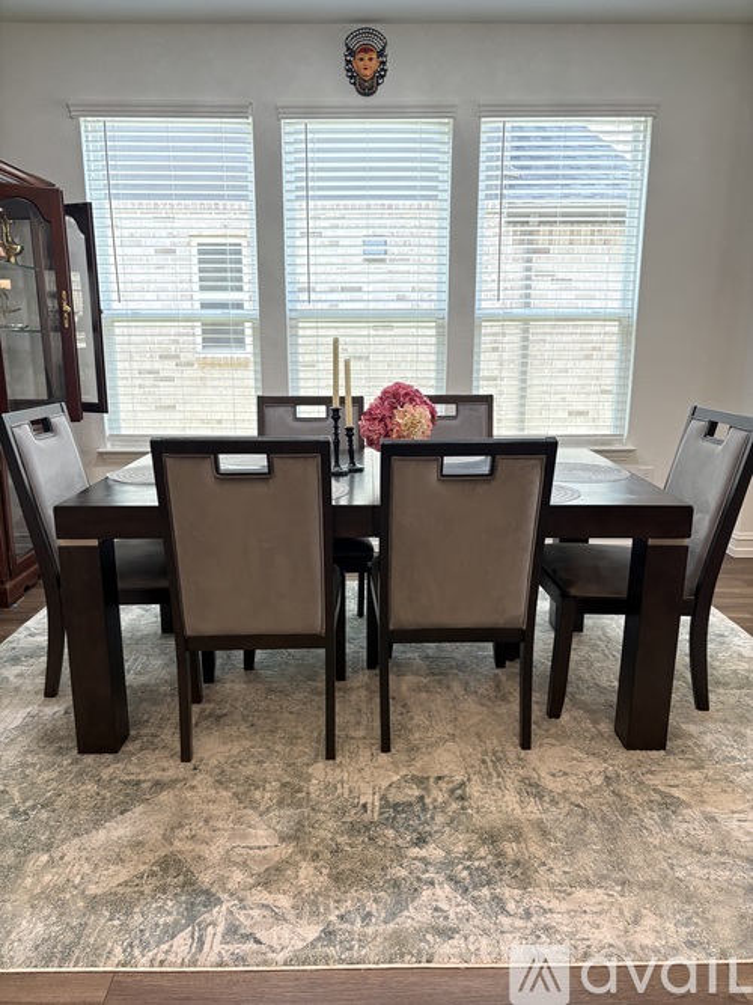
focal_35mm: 26
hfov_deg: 53.0
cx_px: 376
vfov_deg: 67.3
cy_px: 502
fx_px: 754
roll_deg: +0.1
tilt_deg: -12.3
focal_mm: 5.96
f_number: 1.6
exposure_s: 1/60
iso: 200
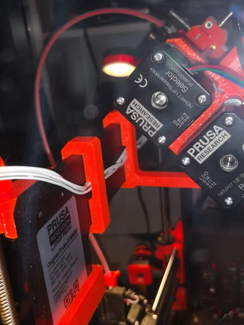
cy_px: 162
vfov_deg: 44.8
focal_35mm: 42
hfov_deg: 34.4
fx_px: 395
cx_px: 122
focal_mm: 3.95
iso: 64
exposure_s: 1/100
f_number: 1.8
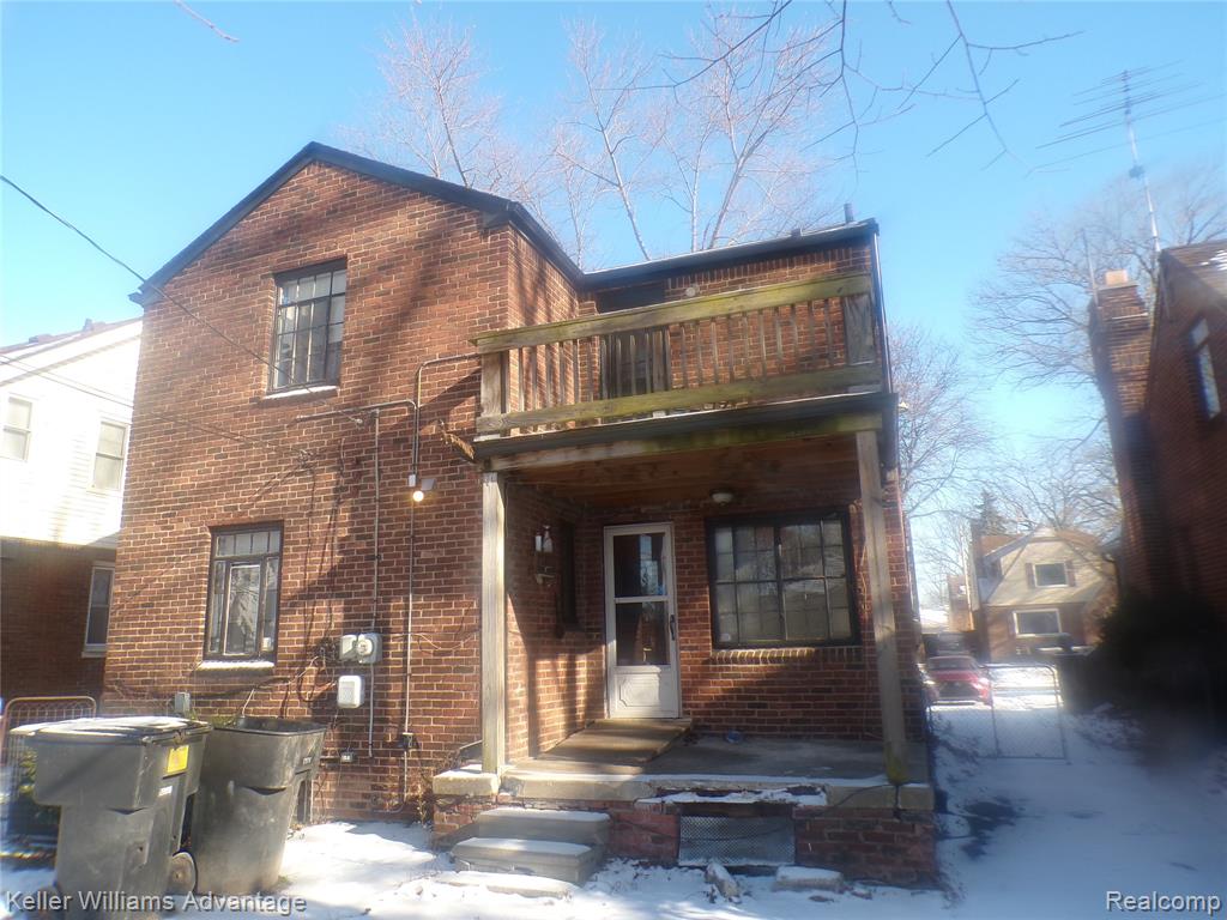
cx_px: 614
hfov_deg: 71.6
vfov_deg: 56.8
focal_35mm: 24
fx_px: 851
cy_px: 460
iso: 100
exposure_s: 1/170
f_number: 4.4
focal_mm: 4.3
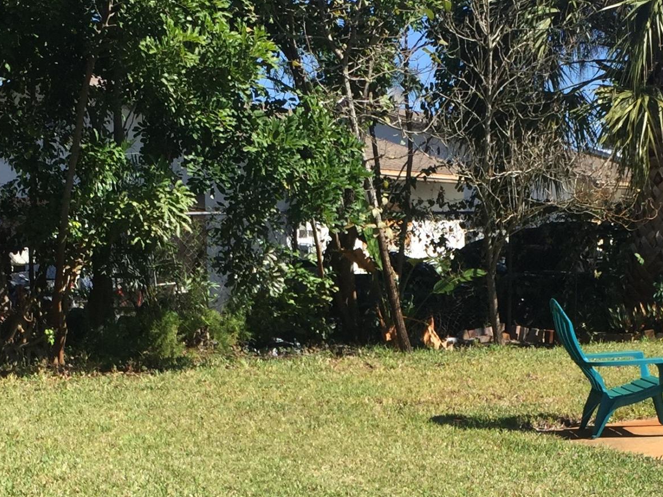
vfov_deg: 19.2
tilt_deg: -8.4
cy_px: 475
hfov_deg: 25.9
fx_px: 1436
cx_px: 394
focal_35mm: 75
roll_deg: -0.6
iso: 32
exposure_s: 1/1412
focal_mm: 4.15
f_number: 2.2
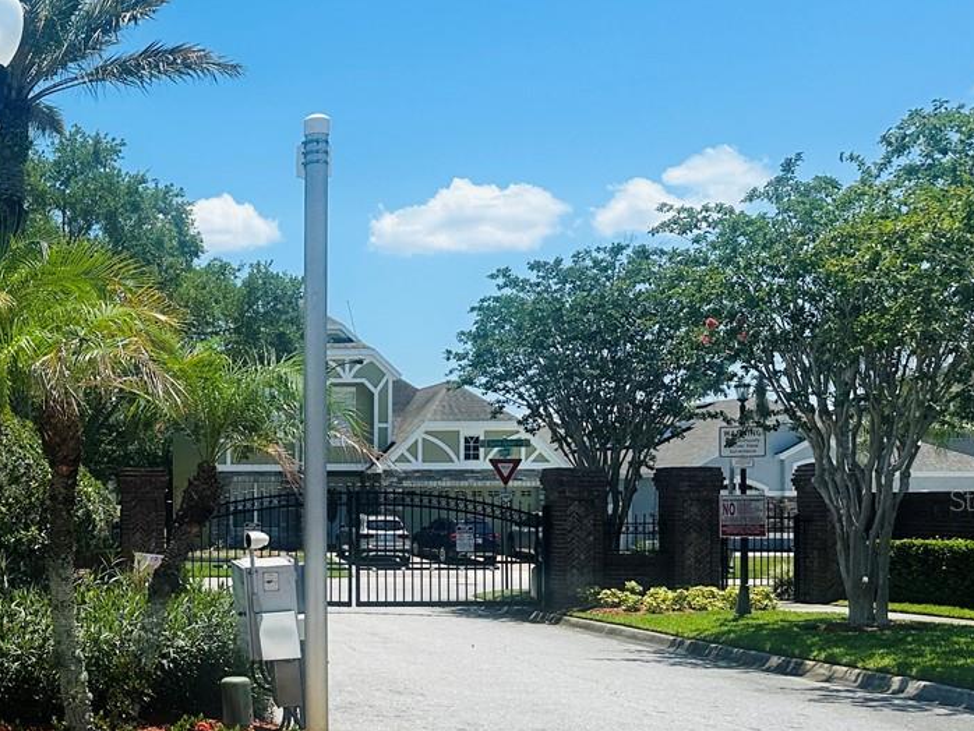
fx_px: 1548
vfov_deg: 26.4
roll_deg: -1.5
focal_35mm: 55
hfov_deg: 31.8
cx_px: -35
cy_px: 499
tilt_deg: +0.3
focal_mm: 6.86
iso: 80
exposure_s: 1/5000
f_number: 1.78
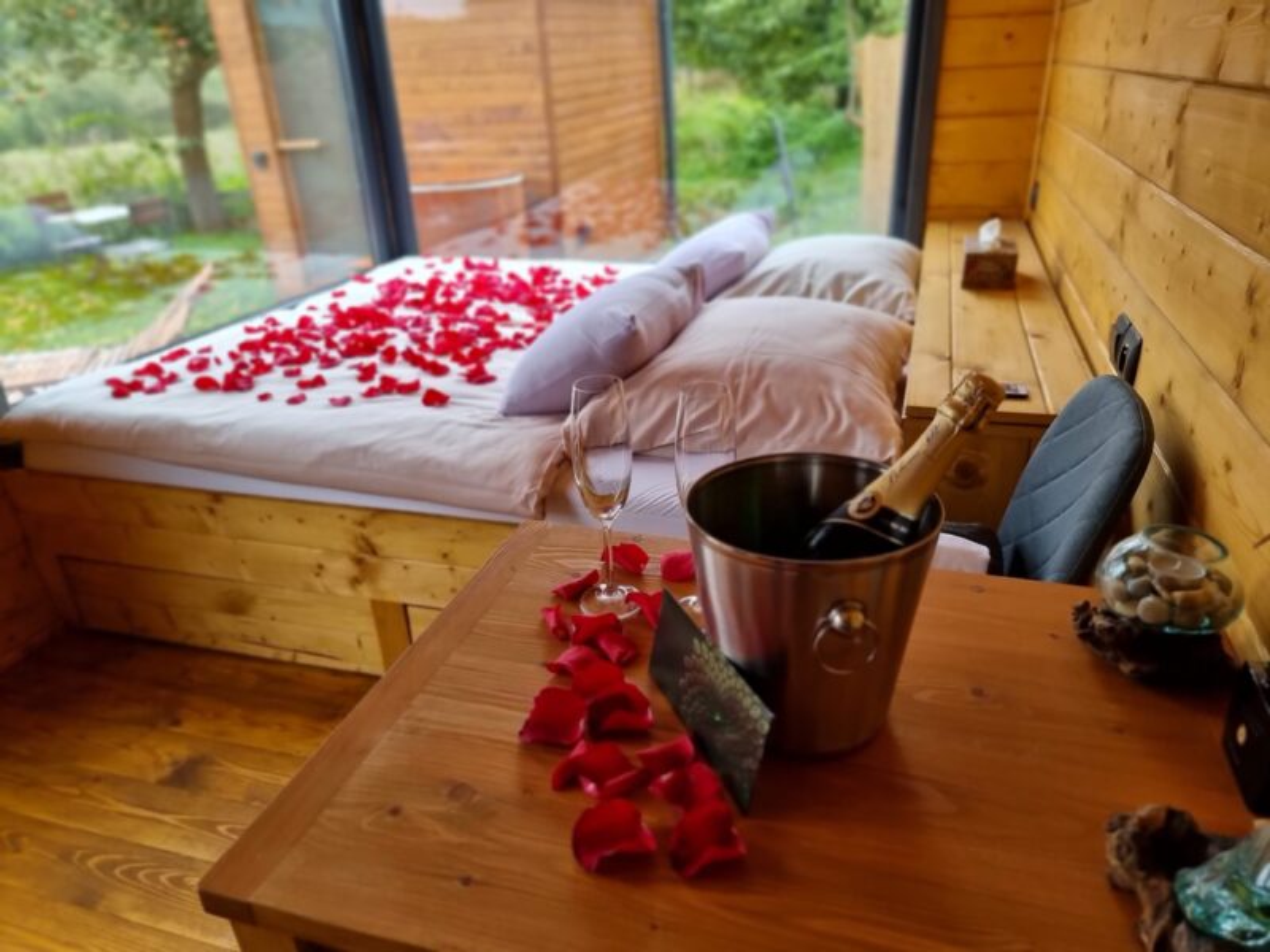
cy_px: 476
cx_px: 635
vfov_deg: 56.8
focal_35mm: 24
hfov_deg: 71.6
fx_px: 881
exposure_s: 1/100
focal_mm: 6.7
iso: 200
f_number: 1.8
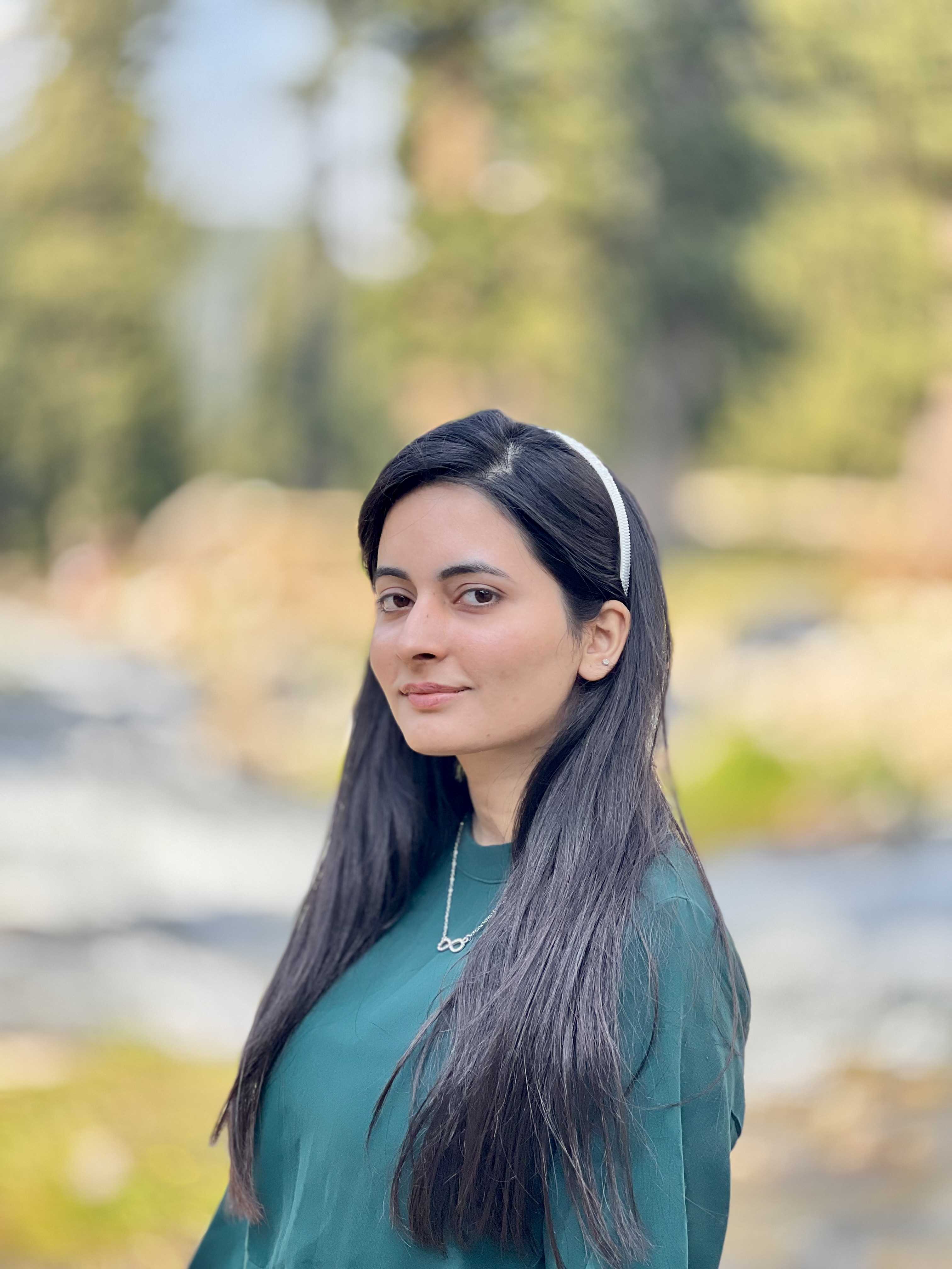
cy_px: 634
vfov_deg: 25.3
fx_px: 2824
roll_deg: -1.7
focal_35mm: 77
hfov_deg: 19.1
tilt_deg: -3.5
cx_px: 476
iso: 64
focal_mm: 9
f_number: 2.8
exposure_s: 1/121
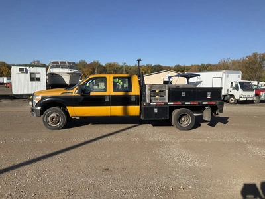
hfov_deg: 61.7
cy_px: 100
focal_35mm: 29
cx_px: 132
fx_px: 222
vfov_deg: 48.2
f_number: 1.8
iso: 25
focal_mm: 3
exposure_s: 1/2058
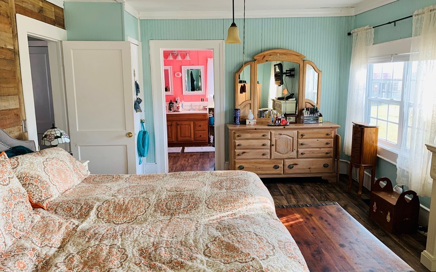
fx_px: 333
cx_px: 221
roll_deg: -0.5
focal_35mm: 28
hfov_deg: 66.5
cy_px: 143
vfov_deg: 44.5
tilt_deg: -9.7
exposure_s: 1/82
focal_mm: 4.25
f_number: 1.8
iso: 100
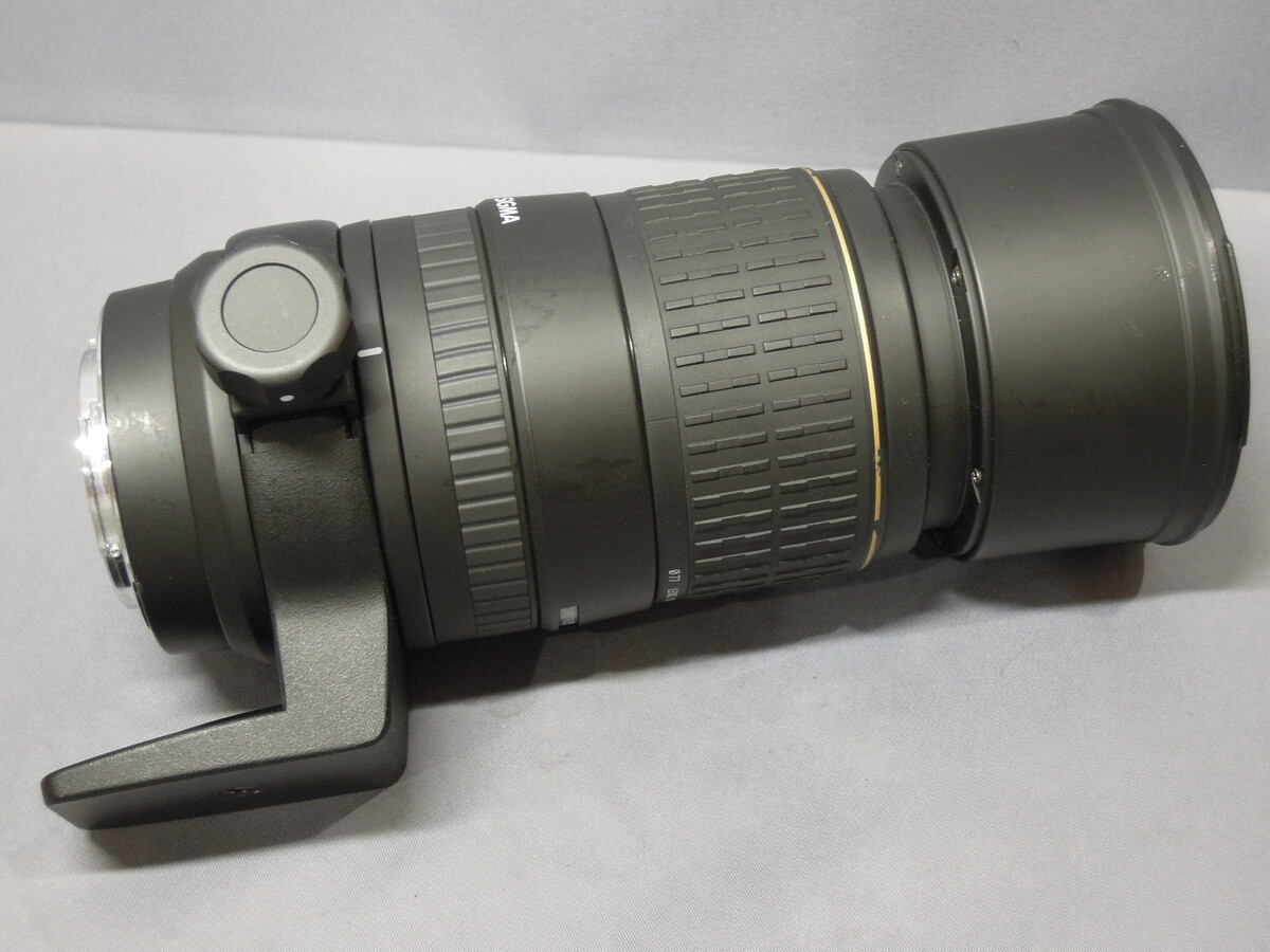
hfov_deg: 34.9
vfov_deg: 26.6
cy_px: 476
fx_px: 2018
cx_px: 635
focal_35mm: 55
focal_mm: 9.9
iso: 400
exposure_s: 1/20
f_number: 4
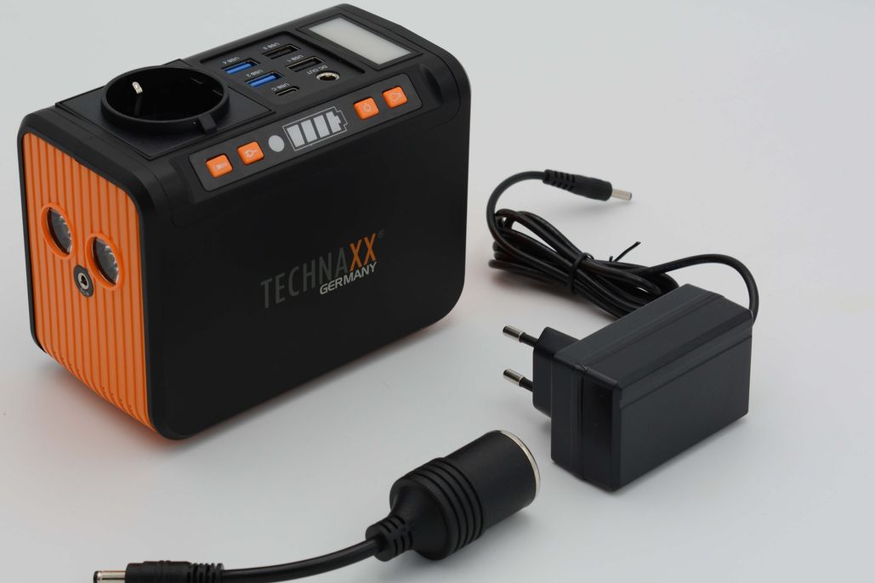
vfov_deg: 13.3
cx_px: 340
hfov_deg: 19.9
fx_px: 2494
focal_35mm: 103
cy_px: 270
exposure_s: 1/40
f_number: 9
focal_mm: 55
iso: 200
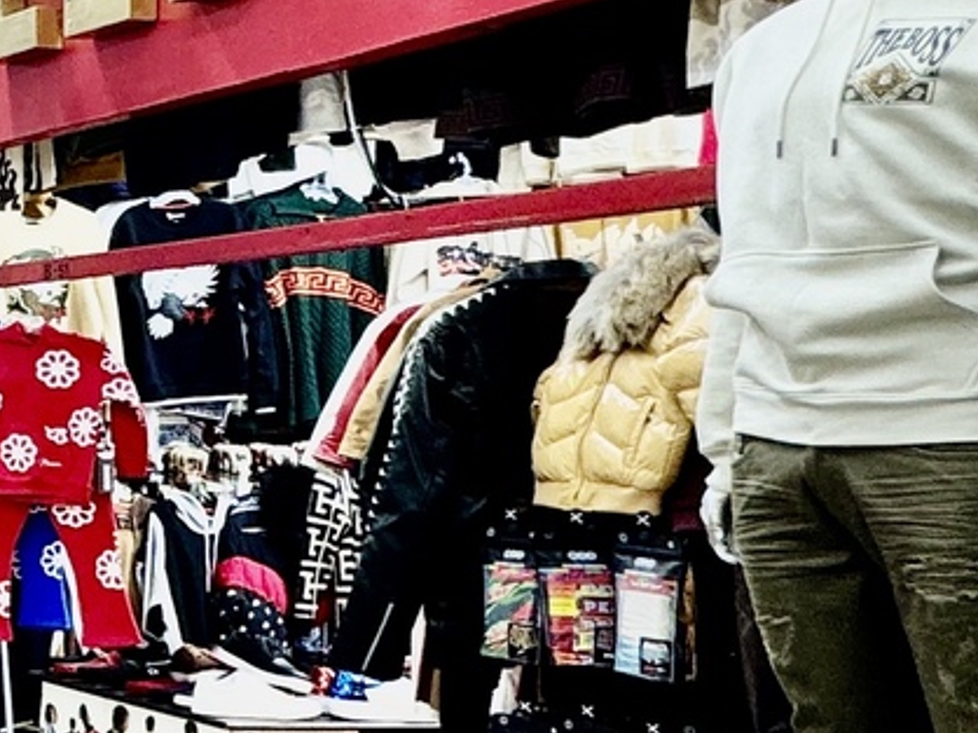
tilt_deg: +0.4
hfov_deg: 18.3
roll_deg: +0.3
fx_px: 1892
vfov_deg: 21.9
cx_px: -1013
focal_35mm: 67
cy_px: 368
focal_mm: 2.22
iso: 50
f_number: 2.2
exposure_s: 1/120
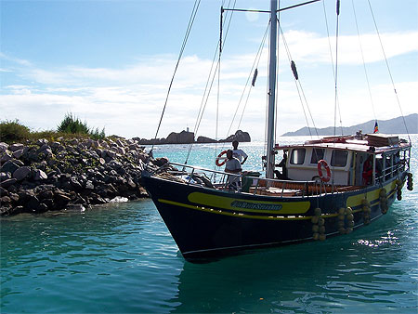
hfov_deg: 49.0
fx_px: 459
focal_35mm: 38
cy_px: 157
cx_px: 209
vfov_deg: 37.8
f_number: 5.6
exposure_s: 1/500
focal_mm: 6.3
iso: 80
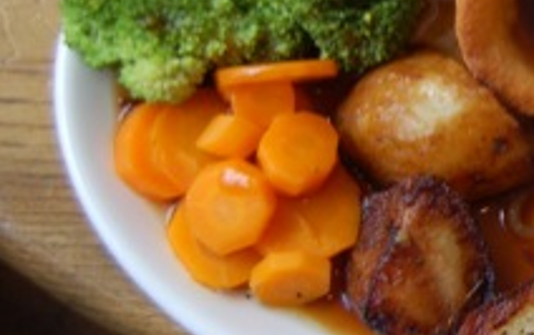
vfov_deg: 10.1
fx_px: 1879
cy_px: 52
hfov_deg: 15.2
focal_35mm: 129
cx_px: 761
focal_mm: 28
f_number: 4.2
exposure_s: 1/40
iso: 200
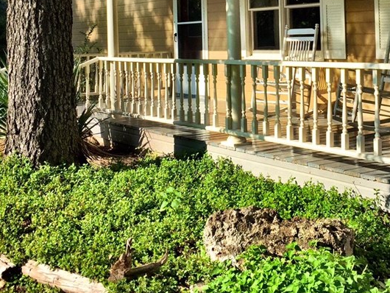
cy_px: 24
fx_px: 631
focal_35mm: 56
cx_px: 249
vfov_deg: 25.3
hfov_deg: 34.1
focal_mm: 4.15
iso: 32
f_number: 2.2
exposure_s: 1/1522
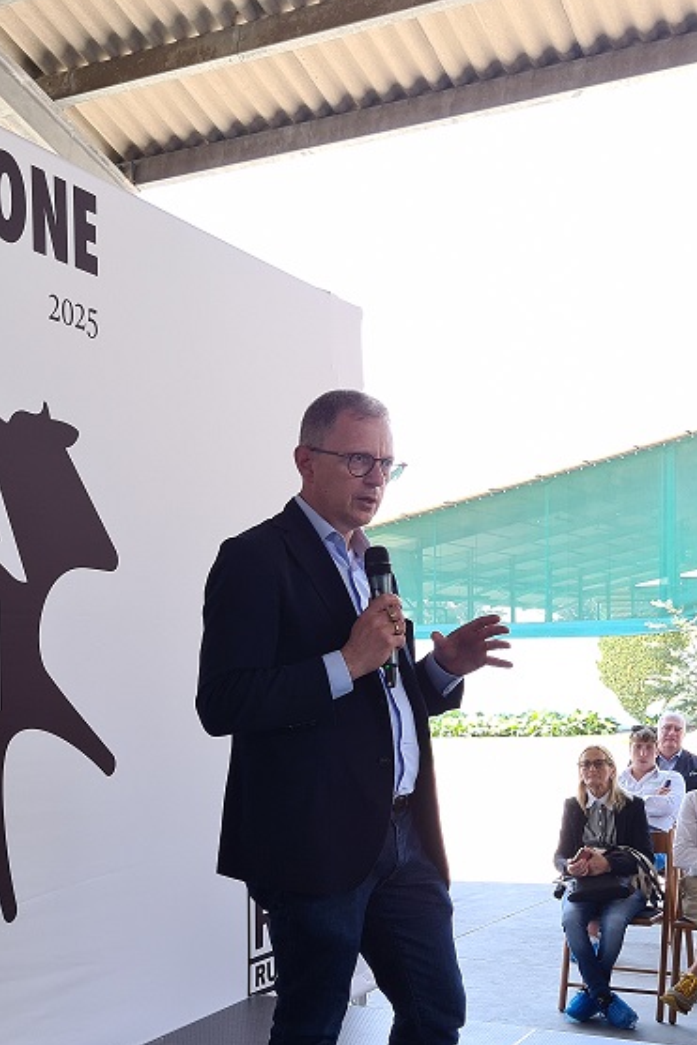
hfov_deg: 27.3
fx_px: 1422
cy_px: 684
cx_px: 210
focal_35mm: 49
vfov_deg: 39.9
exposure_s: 1/168
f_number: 1.8
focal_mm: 5.4
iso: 50
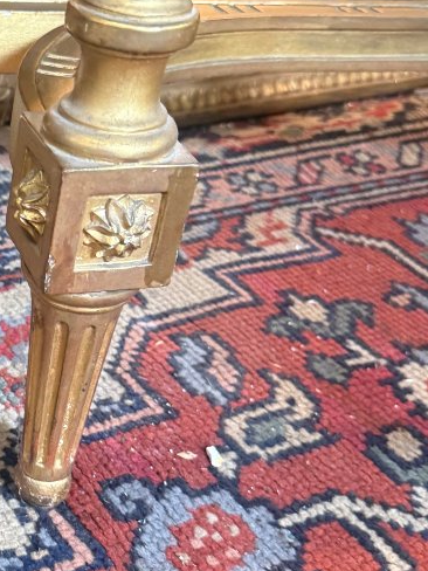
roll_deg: -4.8
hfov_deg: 22.9
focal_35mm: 59
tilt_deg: -29.2
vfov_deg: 32.7
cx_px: -75
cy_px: 247
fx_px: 973
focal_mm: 6.76
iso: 320
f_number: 1.78
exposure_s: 1/50
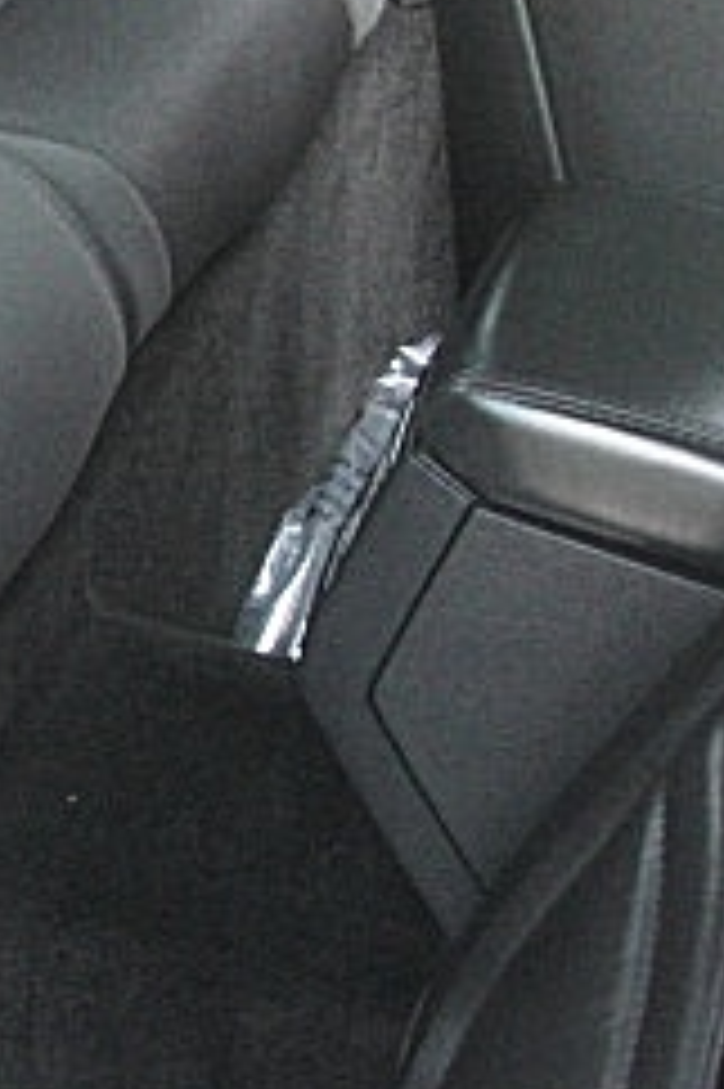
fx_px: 2991
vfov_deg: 20.4
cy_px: 216
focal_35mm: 99
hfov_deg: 13.0
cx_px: -414
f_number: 2.8
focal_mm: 6.3
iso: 400
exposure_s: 1/100
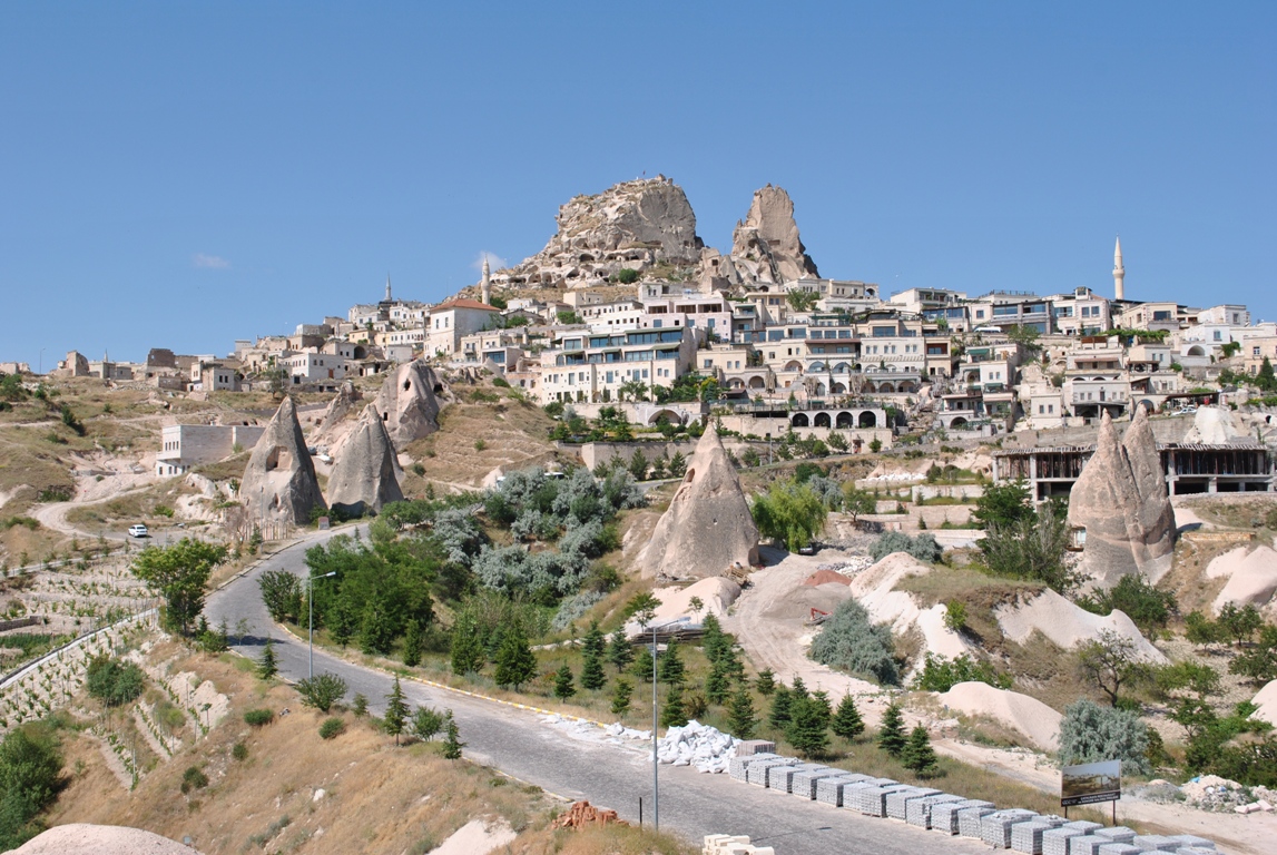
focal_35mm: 44
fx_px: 1545
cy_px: 428
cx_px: 638
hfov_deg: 44.9
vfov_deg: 30.9
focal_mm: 29
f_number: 9
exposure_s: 1/320
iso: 100
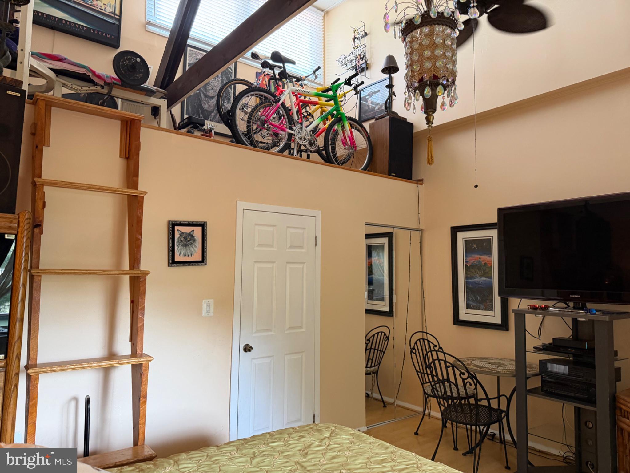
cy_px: 236
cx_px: 315
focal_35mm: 24
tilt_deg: +3.0
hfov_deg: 71.6
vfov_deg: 56.8
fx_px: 437
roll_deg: +0.1
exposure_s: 1/60
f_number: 1.78
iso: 320
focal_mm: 6.76
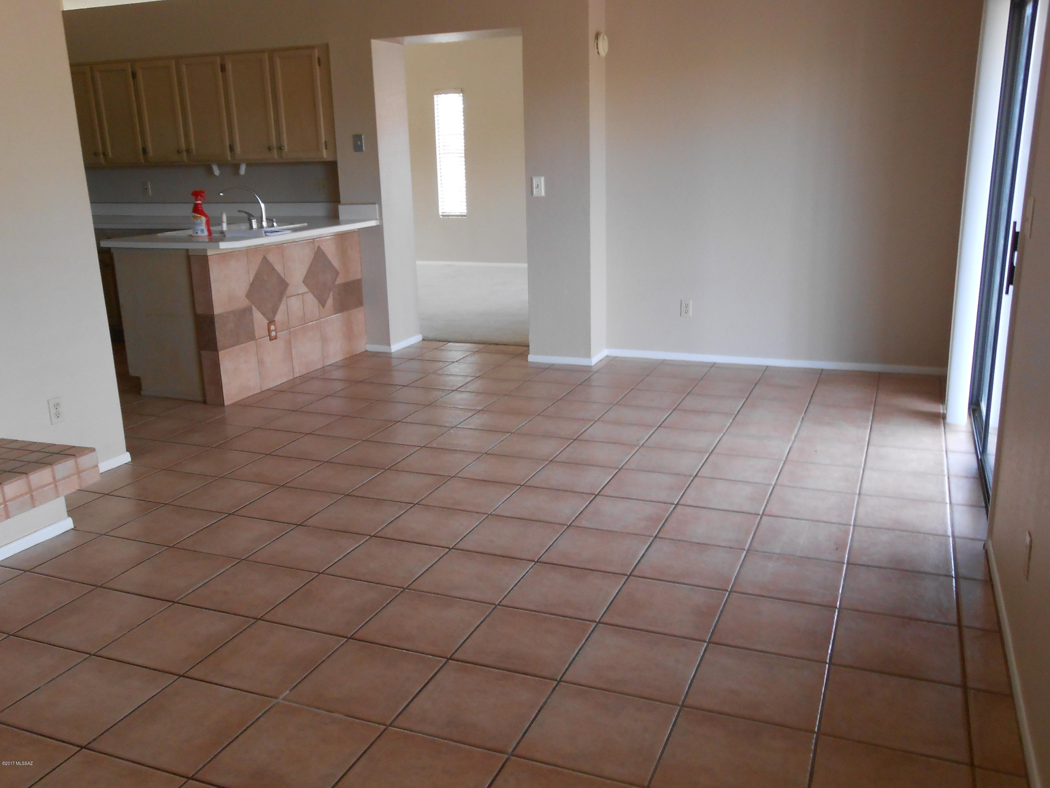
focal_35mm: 30
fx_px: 910
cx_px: 525
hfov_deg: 60.0
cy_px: 394
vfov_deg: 46.8
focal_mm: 5.3
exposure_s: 1/30
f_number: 3.8
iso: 250
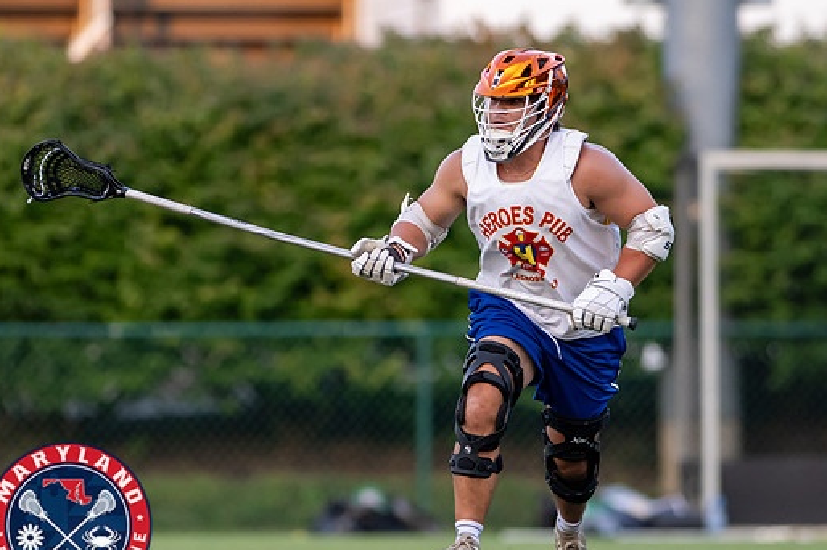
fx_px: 12948
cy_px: 301
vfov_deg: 2.4
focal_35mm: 564
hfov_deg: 3.7
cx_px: 392
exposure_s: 1/2000
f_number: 2.8
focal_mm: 300
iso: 2000
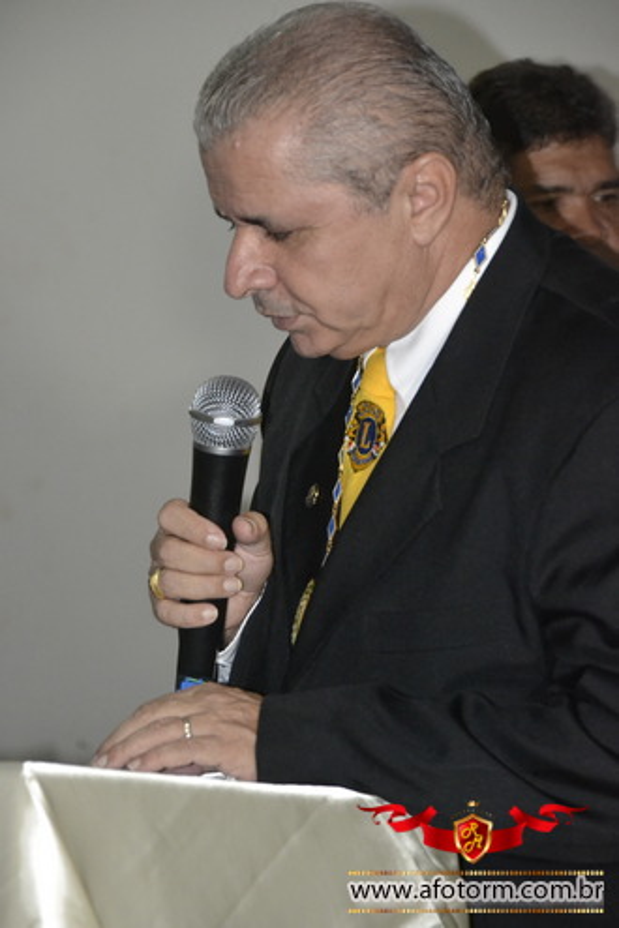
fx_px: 3482
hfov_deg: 10.2
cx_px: 310
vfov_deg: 15.2
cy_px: 464
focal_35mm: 135
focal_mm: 90
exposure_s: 1/60
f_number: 5.6
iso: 3200
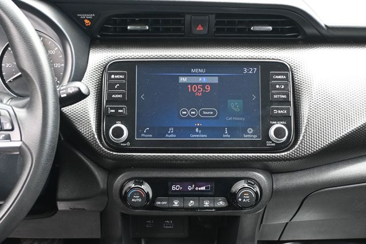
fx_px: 518
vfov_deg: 26.5
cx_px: 183
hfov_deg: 38.9
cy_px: 122
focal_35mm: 51
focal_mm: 34
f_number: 5
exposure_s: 1/125
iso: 2000
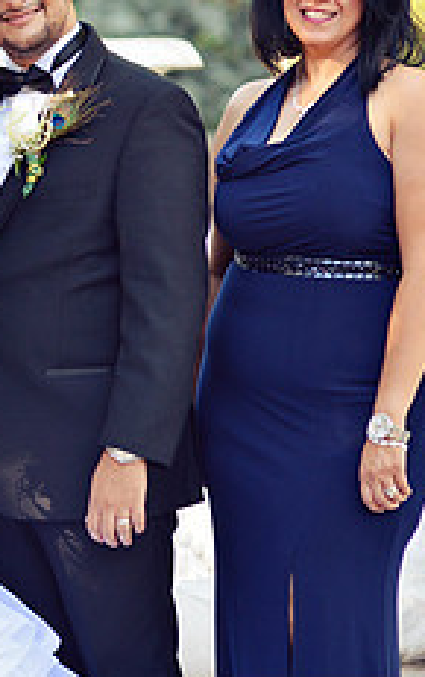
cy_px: 296
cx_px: -108
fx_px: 4009
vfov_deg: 9.7
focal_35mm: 217
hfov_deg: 6.0
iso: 400
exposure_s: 1/400
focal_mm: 85
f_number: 2.8
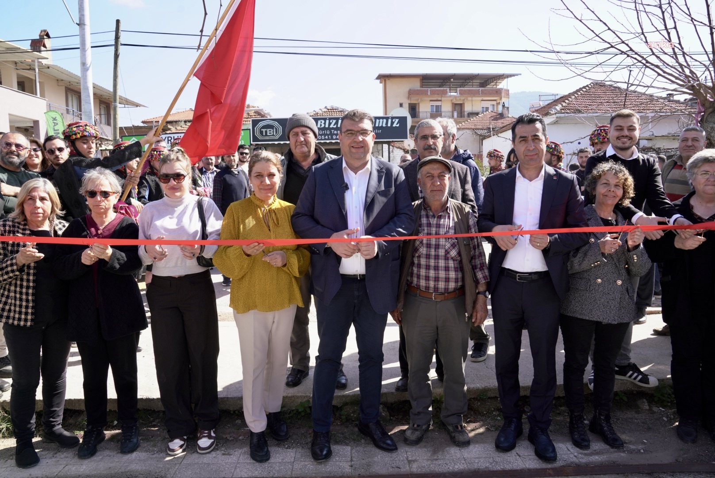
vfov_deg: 53.2
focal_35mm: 24
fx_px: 477
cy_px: 239
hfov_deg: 73.7
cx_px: 358
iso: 320
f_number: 7.1
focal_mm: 24
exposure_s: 1/320
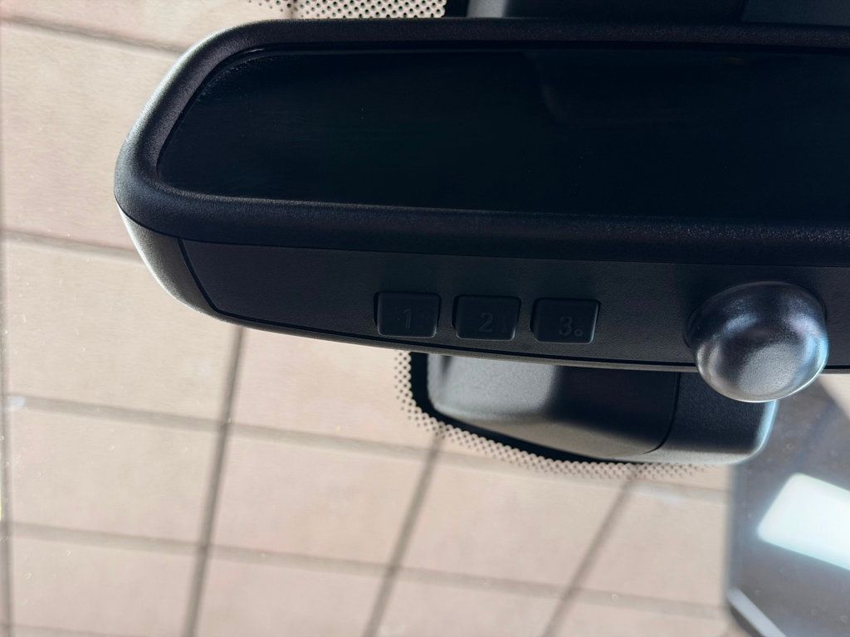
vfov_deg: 30.3
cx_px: 425
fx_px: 1179
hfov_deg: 39.7
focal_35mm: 48
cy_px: 318
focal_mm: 6.76
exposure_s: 1/60
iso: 125
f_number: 1.78
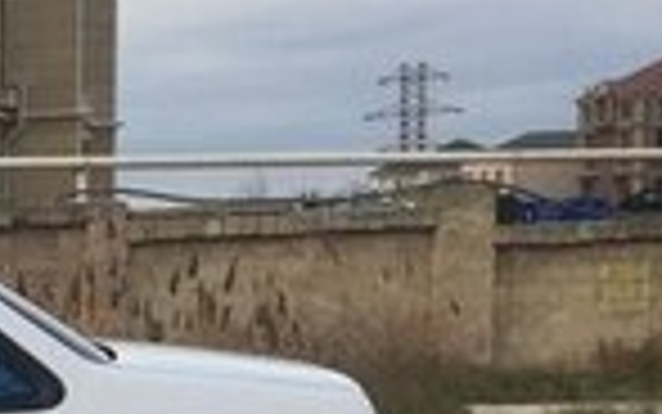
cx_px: -617
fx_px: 2491
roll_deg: +2.0
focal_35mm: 138
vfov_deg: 9.3
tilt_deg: -7.5
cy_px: 587
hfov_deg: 13.3
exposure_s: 1/549
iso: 32
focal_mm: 4.15
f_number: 2.2
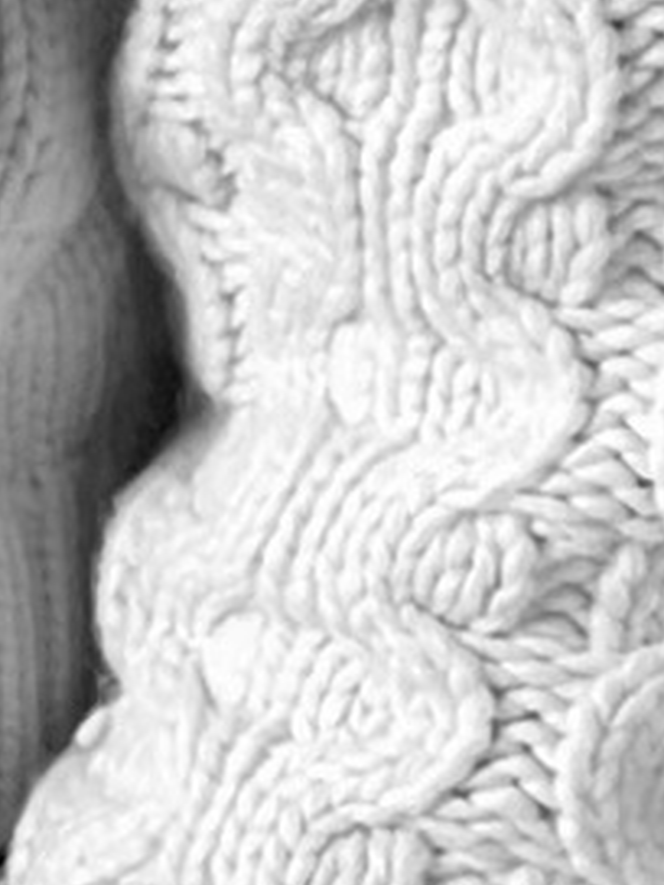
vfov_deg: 4.0
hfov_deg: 3.1
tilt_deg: -9.4
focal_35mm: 474
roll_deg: -3.6
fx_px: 12123
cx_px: -566
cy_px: -1773
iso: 200
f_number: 2.2
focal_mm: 7.5
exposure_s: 1/40
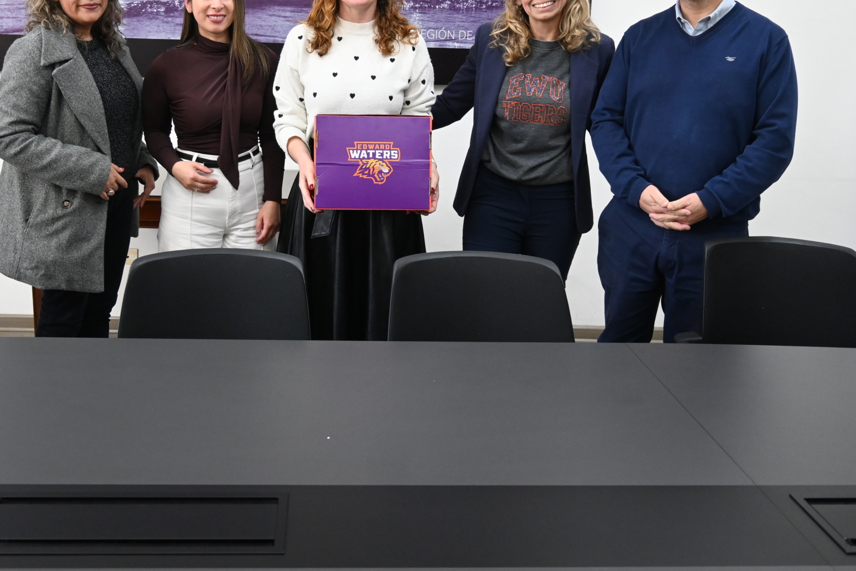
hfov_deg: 50.1
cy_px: 159
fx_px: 912
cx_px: 363
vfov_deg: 34.2
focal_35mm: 38
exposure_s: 1/125
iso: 1600
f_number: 3.5
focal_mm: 17.5
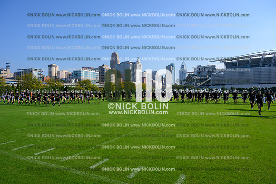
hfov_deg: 73.7
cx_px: 138
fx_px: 184
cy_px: 92
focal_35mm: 24
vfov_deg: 53.2
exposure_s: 1/400
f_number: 7.1
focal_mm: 24
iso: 80
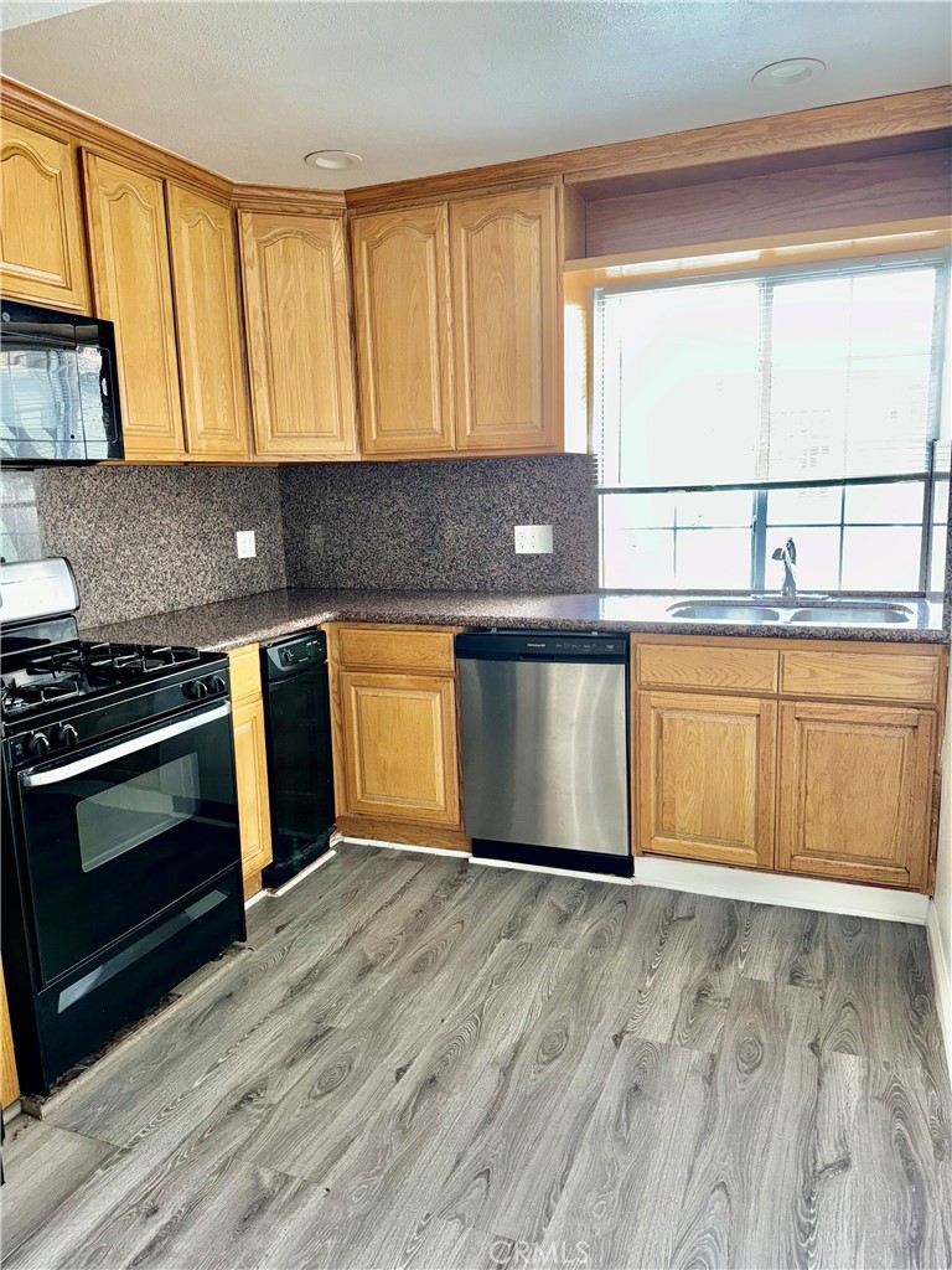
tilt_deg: -9.1
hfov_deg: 56.8
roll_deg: +1.9
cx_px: 476
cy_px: 635
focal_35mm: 24
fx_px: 880
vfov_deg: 71.6
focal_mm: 6.86
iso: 100
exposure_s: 1/17
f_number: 1.78
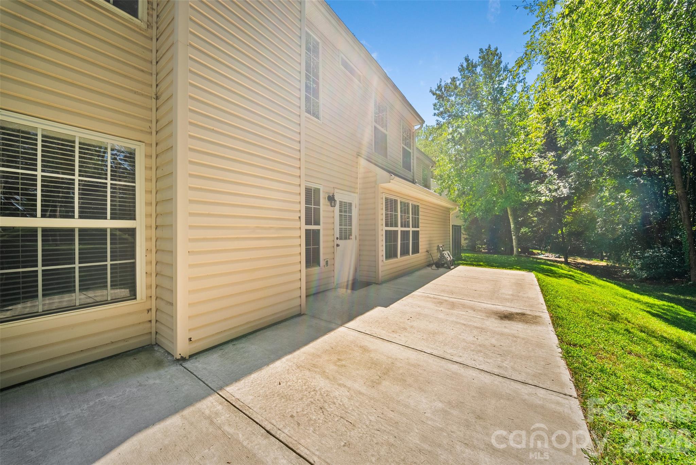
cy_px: 232
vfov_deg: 90.1
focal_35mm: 12
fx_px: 232
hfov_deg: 112.6
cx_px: 348
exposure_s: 1/160
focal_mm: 12
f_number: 9
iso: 250
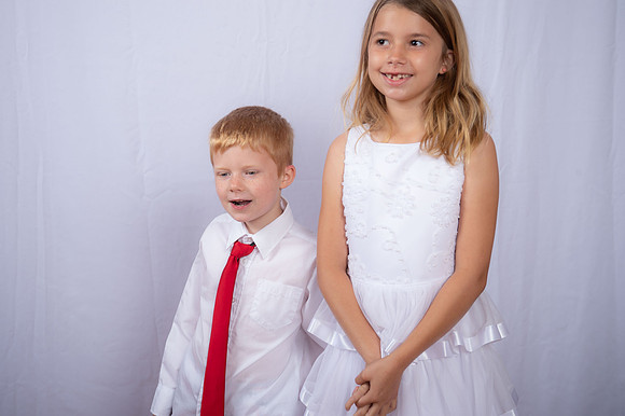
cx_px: 312
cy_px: 208
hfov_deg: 34.5
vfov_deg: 23.4
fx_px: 1006
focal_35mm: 58
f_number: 7.1
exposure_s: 1/160
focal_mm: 58
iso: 250
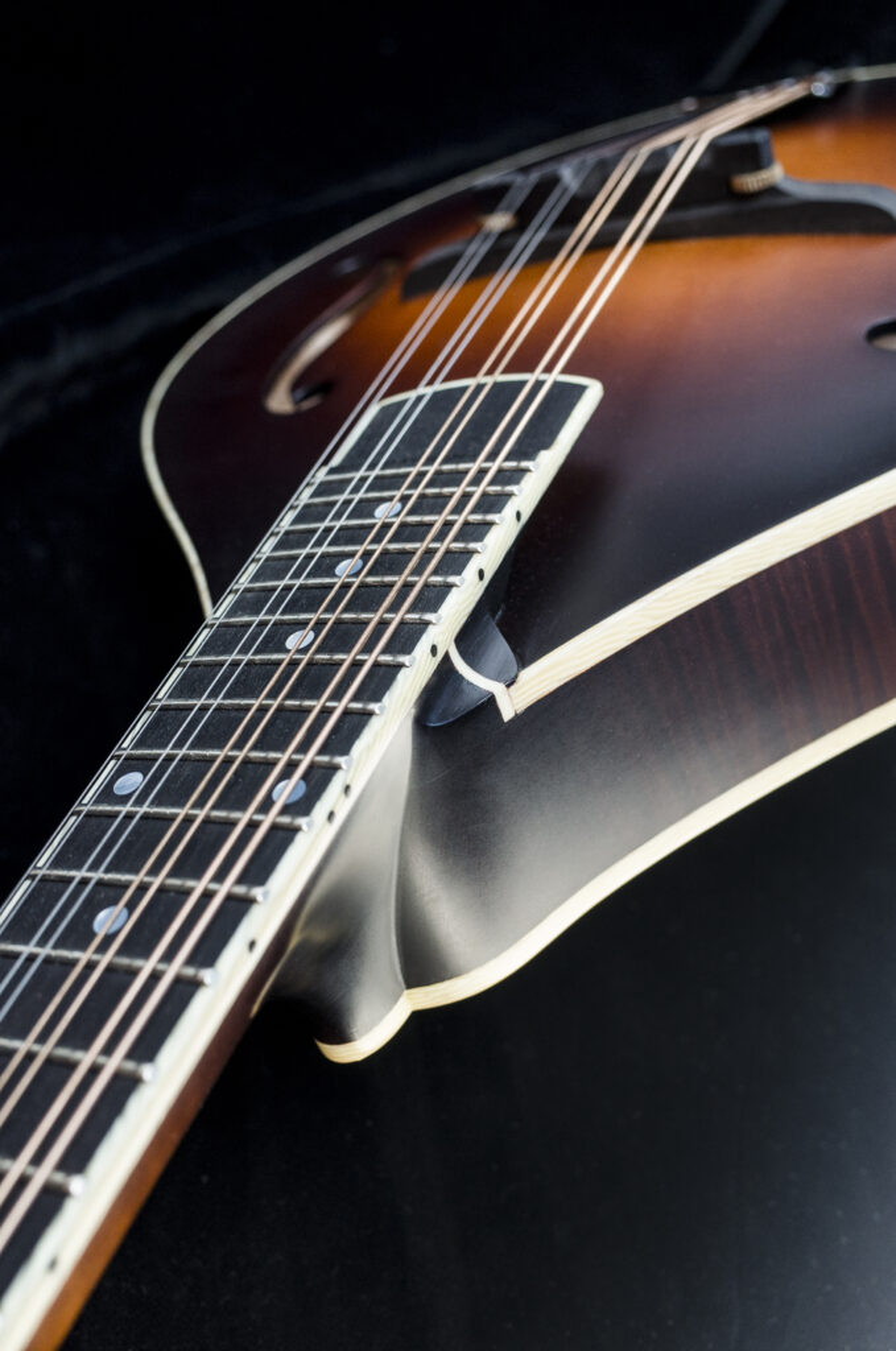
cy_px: 676
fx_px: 1311
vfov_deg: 54.5
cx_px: 448
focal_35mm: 35
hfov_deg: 37.7
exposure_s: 1/160
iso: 400
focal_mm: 18.3
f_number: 4.5
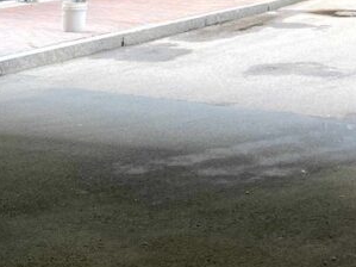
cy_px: -30
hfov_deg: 21.1
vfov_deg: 16.1
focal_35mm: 89
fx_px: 915
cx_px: 377
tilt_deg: -2.2
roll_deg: -2.4
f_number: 1.8
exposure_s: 1/120
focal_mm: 4.25
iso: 40
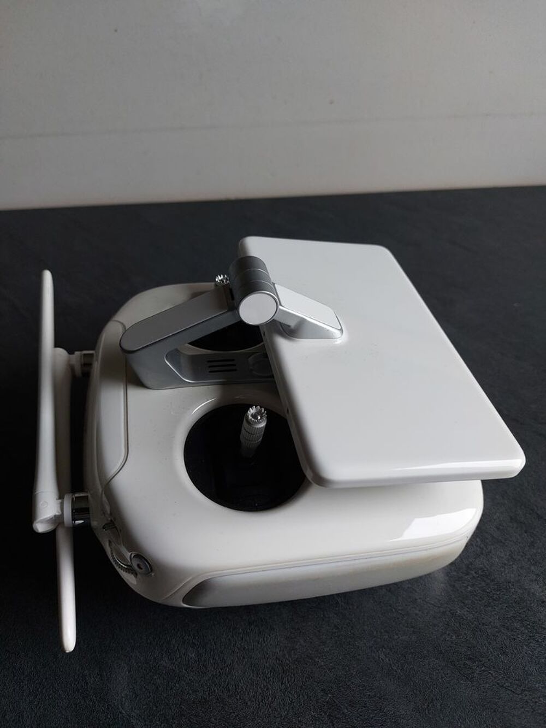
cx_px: 273
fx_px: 526
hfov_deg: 54.9
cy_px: 364
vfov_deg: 69.4
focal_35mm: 25
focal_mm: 5.23
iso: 250
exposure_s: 1/50
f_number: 1.8
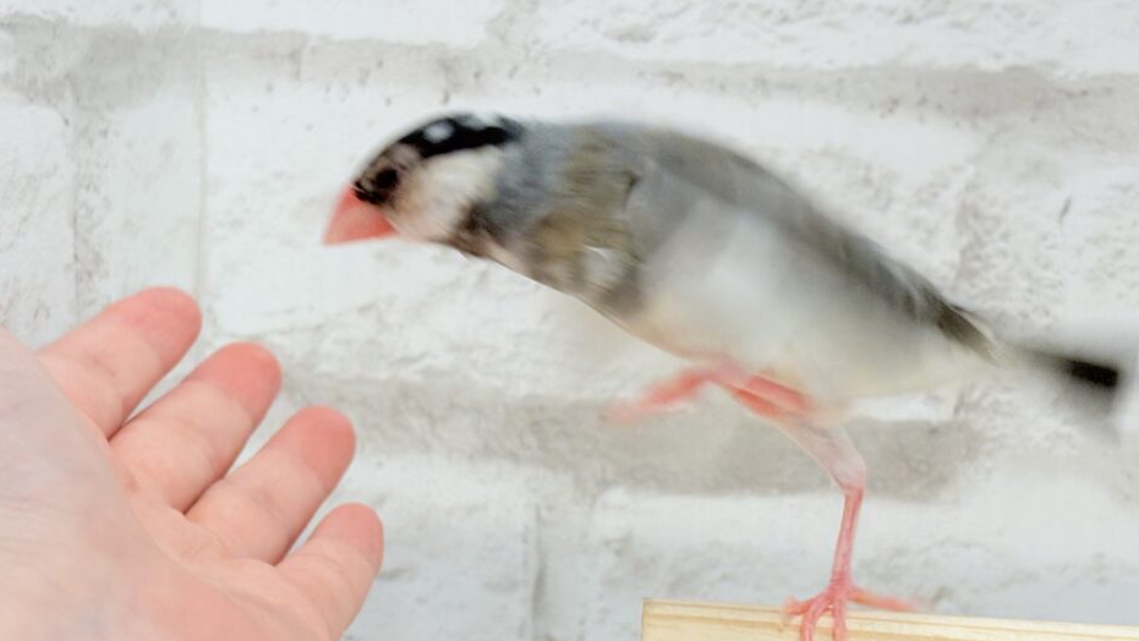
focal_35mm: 73
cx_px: 613
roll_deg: -1.9
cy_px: 372
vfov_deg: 16.5
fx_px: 2205
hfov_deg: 29.0
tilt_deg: -5.6
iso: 25
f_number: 1.6
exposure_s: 1/50
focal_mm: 5.96
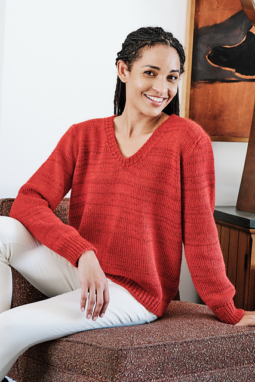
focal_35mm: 84
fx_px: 892
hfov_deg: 16.3
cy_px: 191
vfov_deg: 24.2
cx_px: 128
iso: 1250
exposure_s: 1/125
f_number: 4
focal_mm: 56
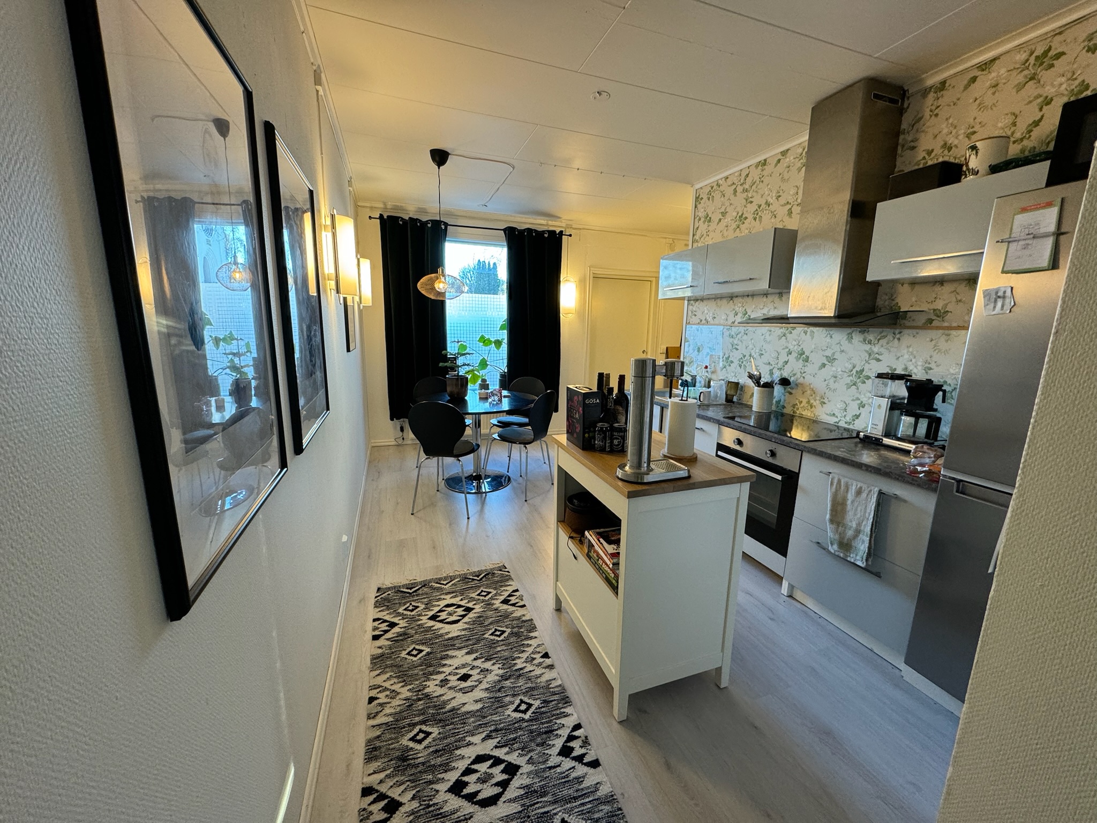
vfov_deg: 85.7
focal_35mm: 14
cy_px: 412
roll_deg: -1.3
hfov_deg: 102.1
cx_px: 548
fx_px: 444
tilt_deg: -10.8
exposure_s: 1/50
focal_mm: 2.22
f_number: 2.2
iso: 200
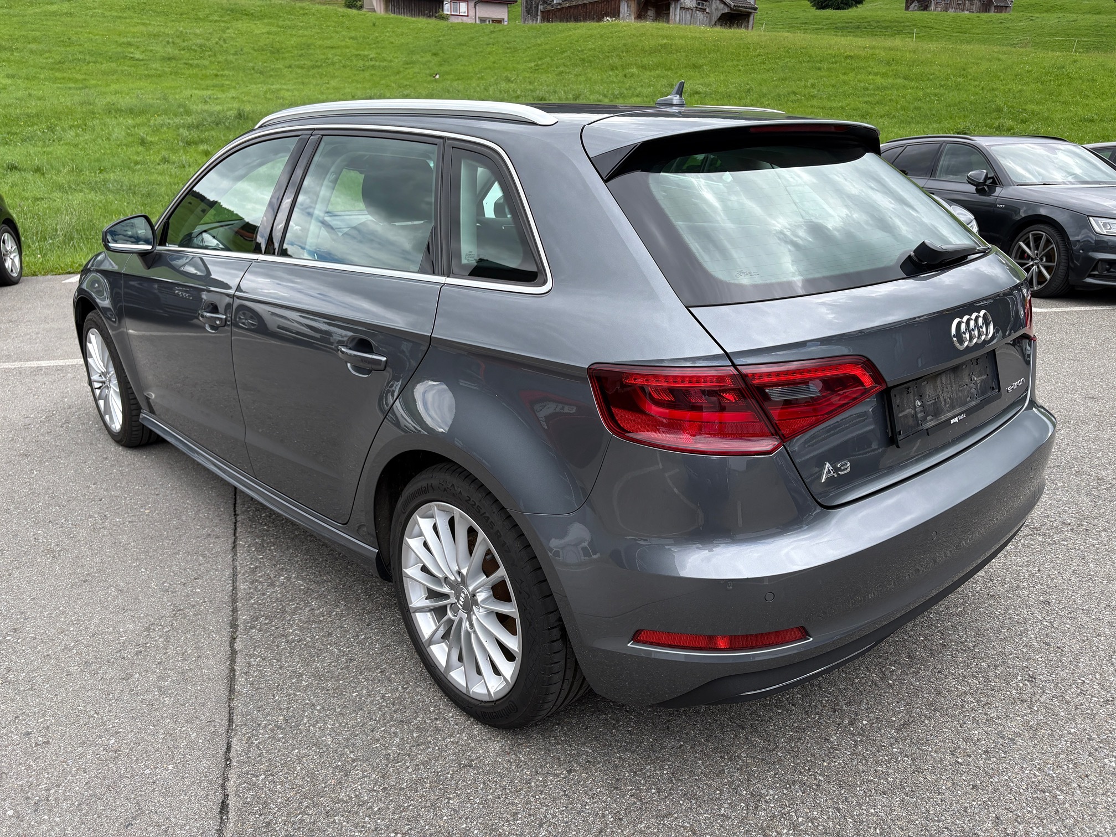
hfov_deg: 67.3
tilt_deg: -15.5
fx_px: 838
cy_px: 418
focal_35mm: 26
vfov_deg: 53.1
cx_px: 558
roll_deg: -2.5
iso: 50
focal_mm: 5.96
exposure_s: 1/895
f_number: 1.6
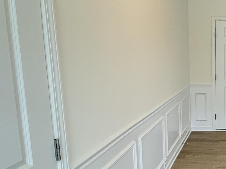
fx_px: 261
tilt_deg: -7.8
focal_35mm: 40
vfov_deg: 36.0
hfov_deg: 39.8
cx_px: 237
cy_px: 91
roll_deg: -0.1
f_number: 2.2
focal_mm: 2.22
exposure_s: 1/120
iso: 320
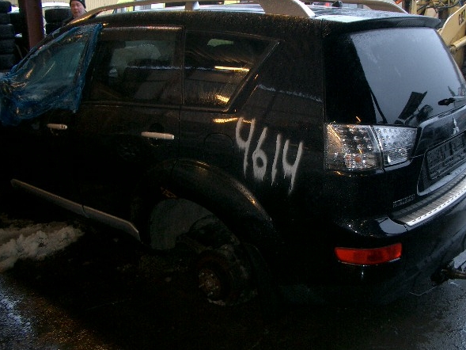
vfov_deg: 37.7
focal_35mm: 38
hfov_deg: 48.9
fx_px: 512
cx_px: 250
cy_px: 181
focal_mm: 5.8
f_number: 2.6
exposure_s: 1/40
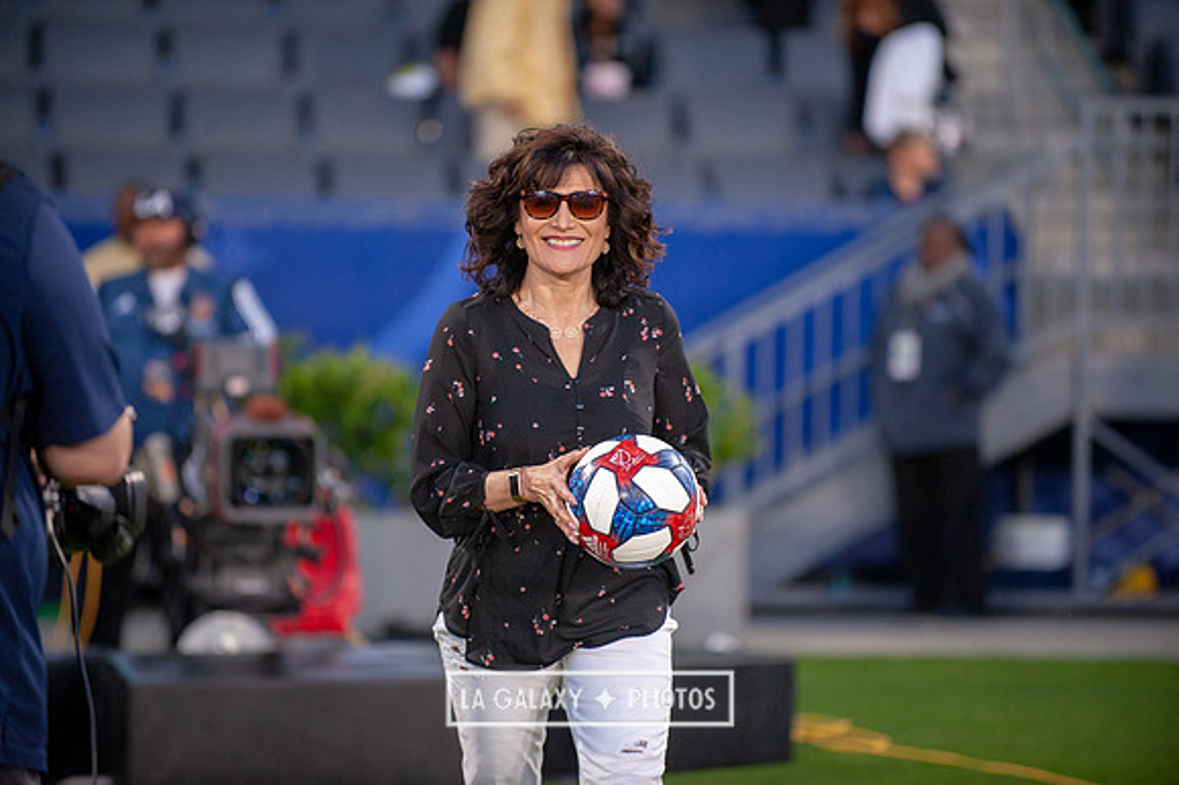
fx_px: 6546
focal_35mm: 200
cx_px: 590
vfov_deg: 6.9
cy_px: 392
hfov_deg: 10.3
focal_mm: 200
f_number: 2.8
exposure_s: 1/640
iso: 1600
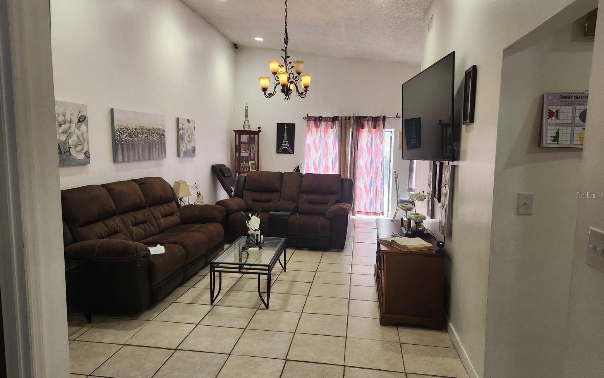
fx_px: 412
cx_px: 303
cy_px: 195
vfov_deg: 49.3
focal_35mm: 25
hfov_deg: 72.5
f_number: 1.8
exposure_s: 1/120
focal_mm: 5.4
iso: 160
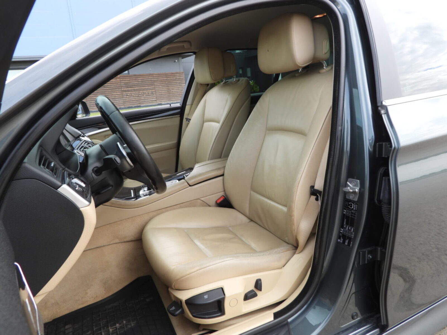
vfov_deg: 56.8
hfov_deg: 71.6
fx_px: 310
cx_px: 224
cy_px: 168
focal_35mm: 24
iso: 100
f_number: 2.8
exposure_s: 1/250
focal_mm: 4.3
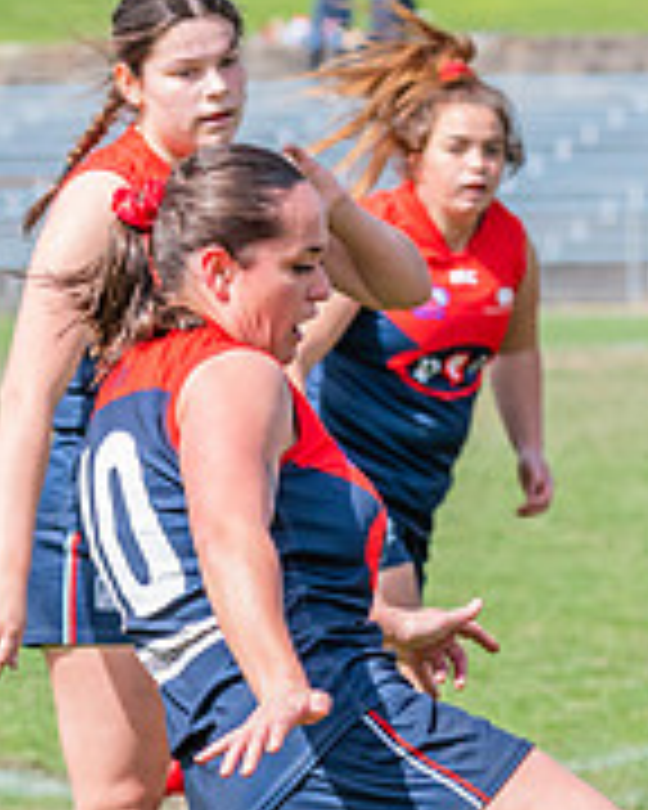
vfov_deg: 3.8
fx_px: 12346
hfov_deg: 3.0
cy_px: 689
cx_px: 568
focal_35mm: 515
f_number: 8
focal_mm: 150
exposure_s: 1/1600
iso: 800
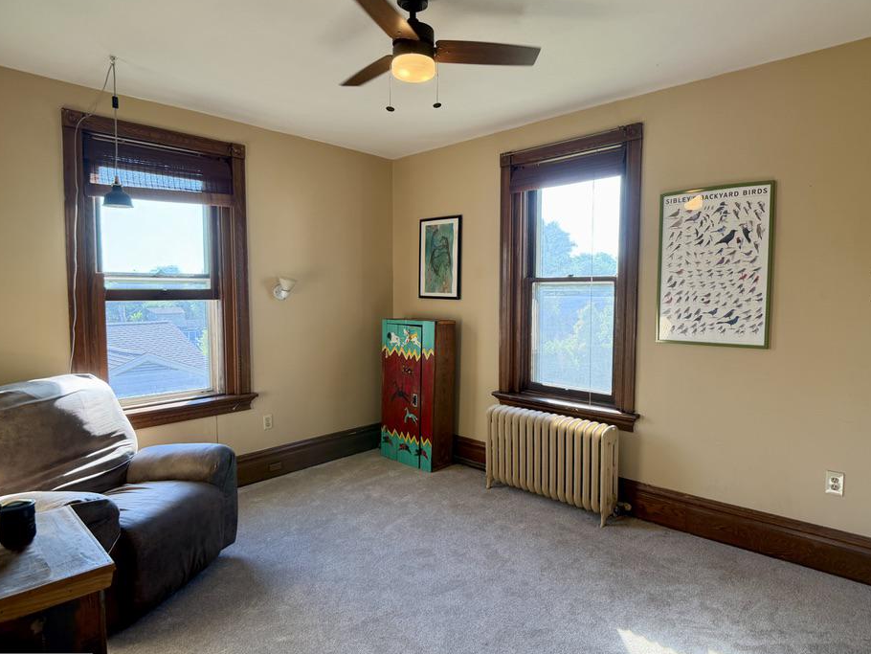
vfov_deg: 51.4
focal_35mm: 27
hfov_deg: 65.2
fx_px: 680
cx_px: 463
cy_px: 325
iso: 100
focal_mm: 6.76
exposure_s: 1/192
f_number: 1.78
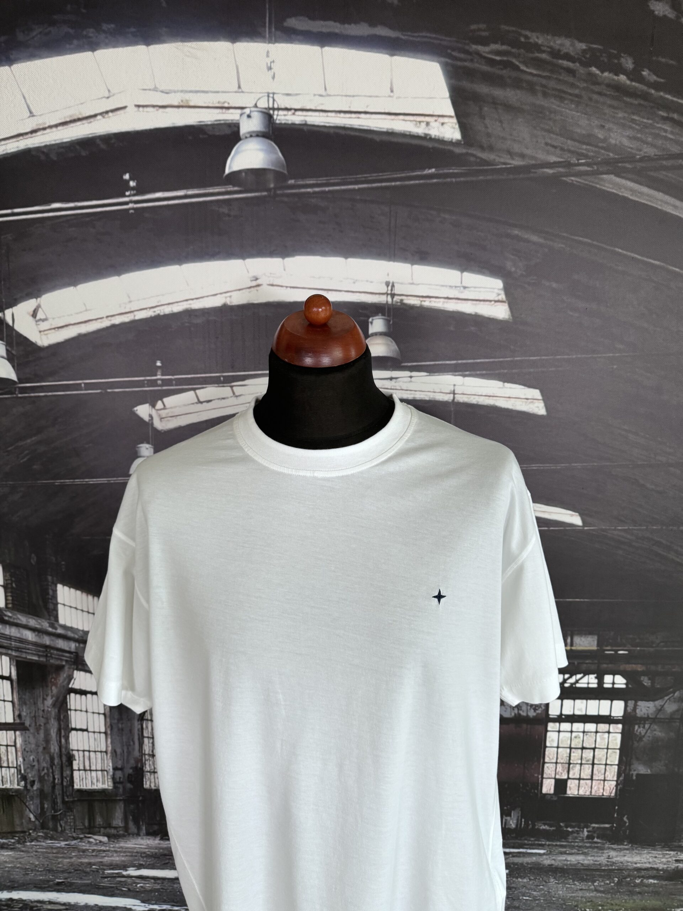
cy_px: 456
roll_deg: -0.3
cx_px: 342
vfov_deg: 71.6
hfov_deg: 56.8
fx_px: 631
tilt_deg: -12.7
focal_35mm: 24
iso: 200
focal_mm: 6.86
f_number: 1.78
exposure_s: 1/91
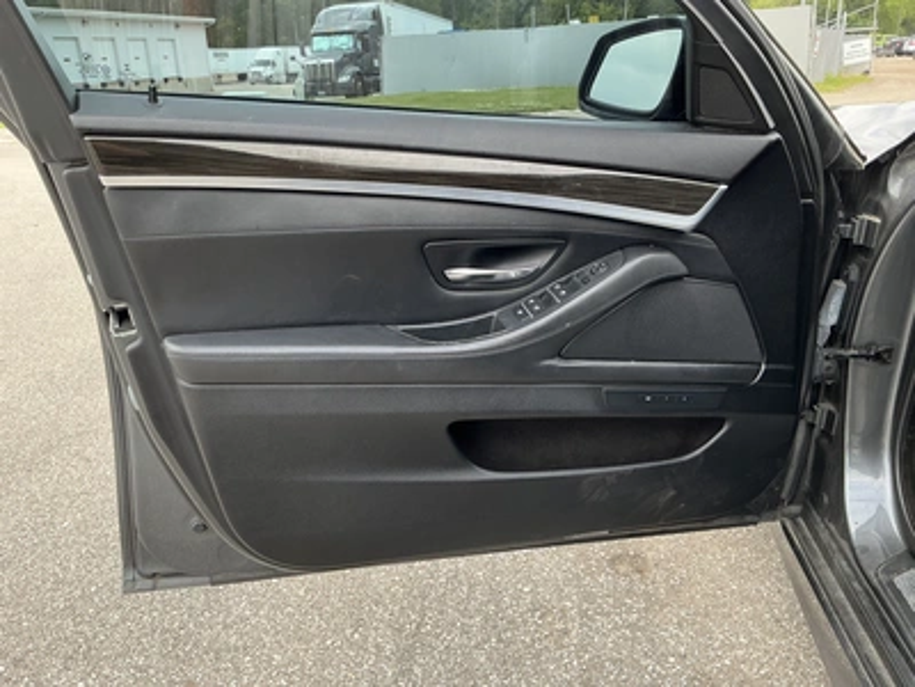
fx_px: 740
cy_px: 344
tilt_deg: -18.0
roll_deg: +3.9
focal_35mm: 28
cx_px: 458
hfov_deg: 63.4
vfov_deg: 49.7
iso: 25
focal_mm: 3
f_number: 1.8
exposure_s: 1/176
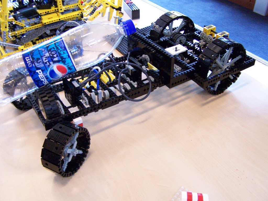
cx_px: 134
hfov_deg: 49.0
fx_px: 294
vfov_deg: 37.7
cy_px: 100
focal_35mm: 38
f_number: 2.8
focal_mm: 6.3
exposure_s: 1/45
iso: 400
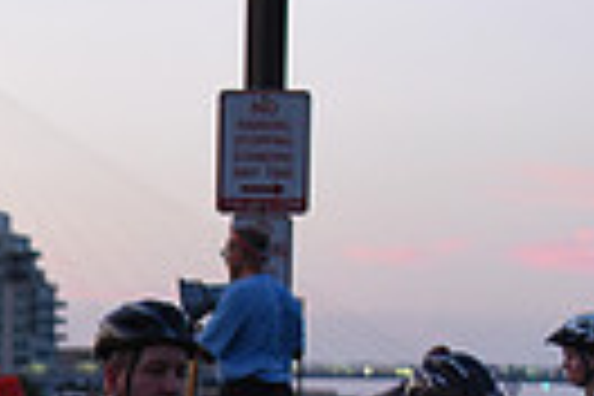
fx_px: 3630
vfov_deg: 6.1
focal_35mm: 220
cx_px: -513
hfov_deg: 8.9
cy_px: 803
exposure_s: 1/400
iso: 2500
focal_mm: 50
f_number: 2.8
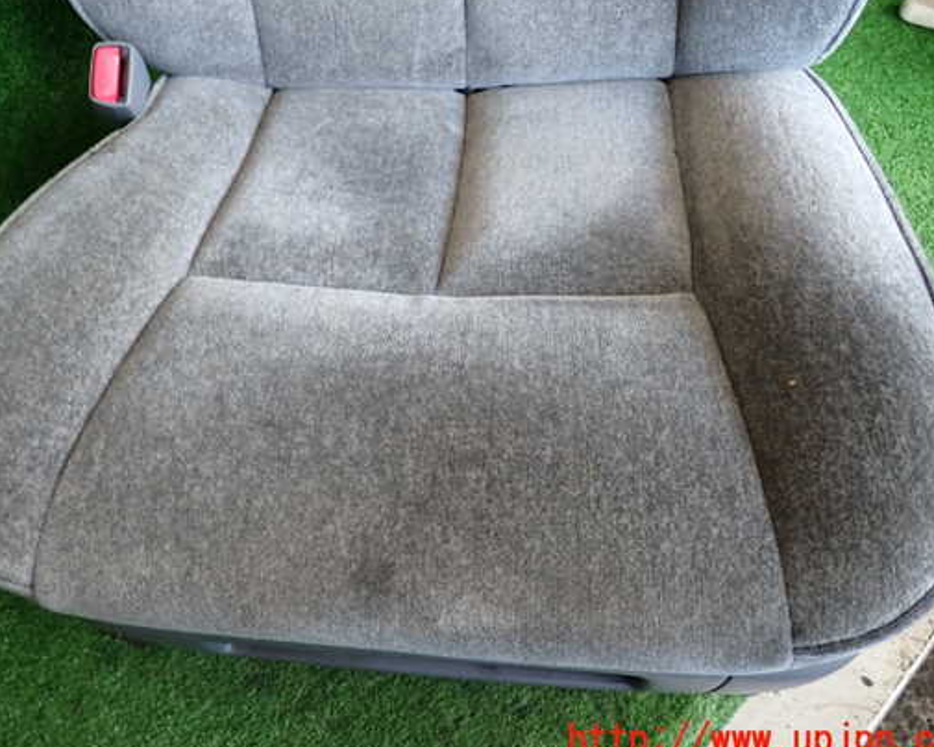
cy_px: 348
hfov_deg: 60.4
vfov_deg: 49.9
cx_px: 431
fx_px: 802
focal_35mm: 29
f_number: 2
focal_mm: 4.5
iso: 200
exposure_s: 1/60
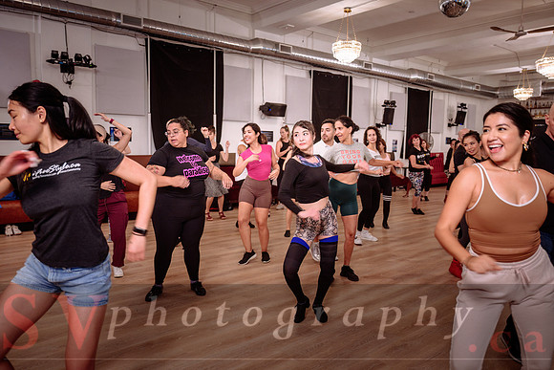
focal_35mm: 28
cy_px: 185
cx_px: 277
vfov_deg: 47.2
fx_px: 423
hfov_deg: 66.4
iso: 800
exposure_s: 1/100
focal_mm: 27.5
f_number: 2.8
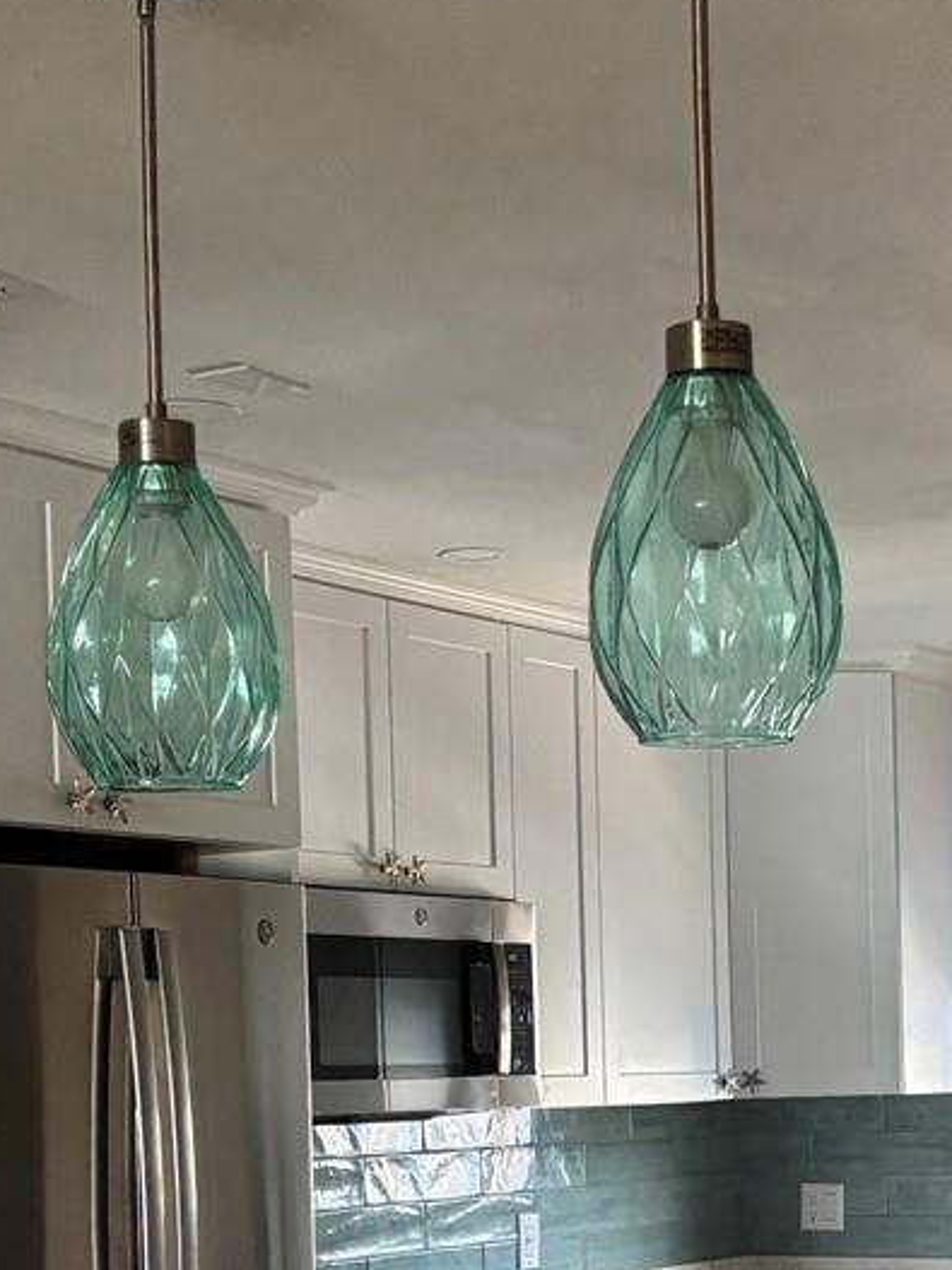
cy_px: 1063
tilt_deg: +0.4
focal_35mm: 79
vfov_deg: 24.2
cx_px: 740
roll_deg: +2.3
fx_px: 2898
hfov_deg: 18.5
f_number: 1.6
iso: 200
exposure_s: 1/60
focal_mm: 5.96
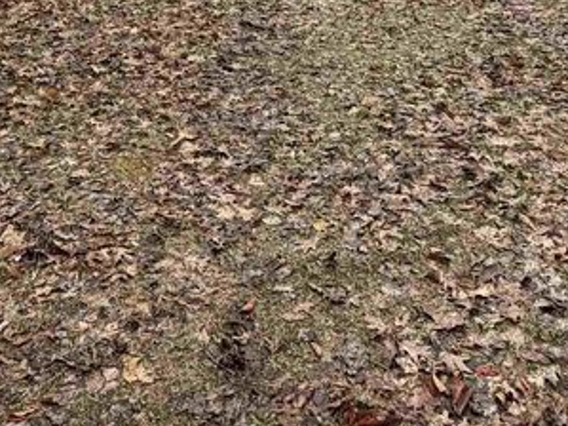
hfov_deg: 39.7
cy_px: -126
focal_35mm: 48
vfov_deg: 25.9
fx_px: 787
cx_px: 300
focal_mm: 2.22
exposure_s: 1/502
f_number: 2.2
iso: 50
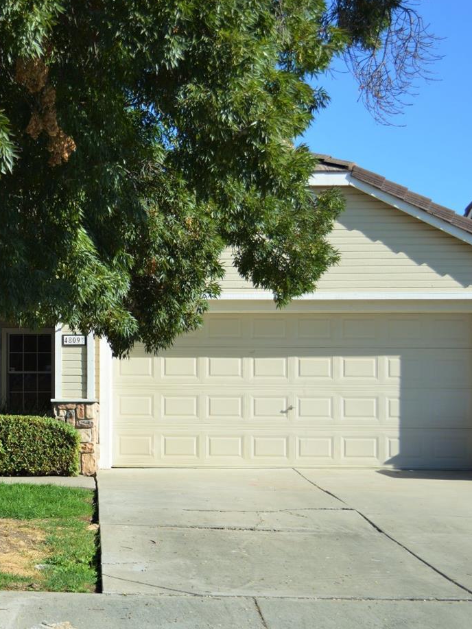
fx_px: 1200
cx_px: 22
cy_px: 334
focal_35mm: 66
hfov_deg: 21.6
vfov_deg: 29.4
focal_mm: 28
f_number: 4.5
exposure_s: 1/640
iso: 100
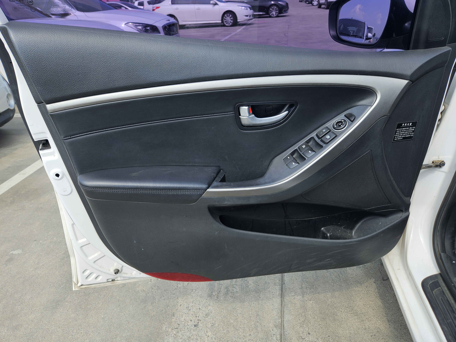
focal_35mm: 23
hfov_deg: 73.9
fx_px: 303
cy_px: 171
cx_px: 228
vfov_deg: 58.9
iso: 25
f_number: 1.8
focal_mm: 5.4
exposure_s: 1/784
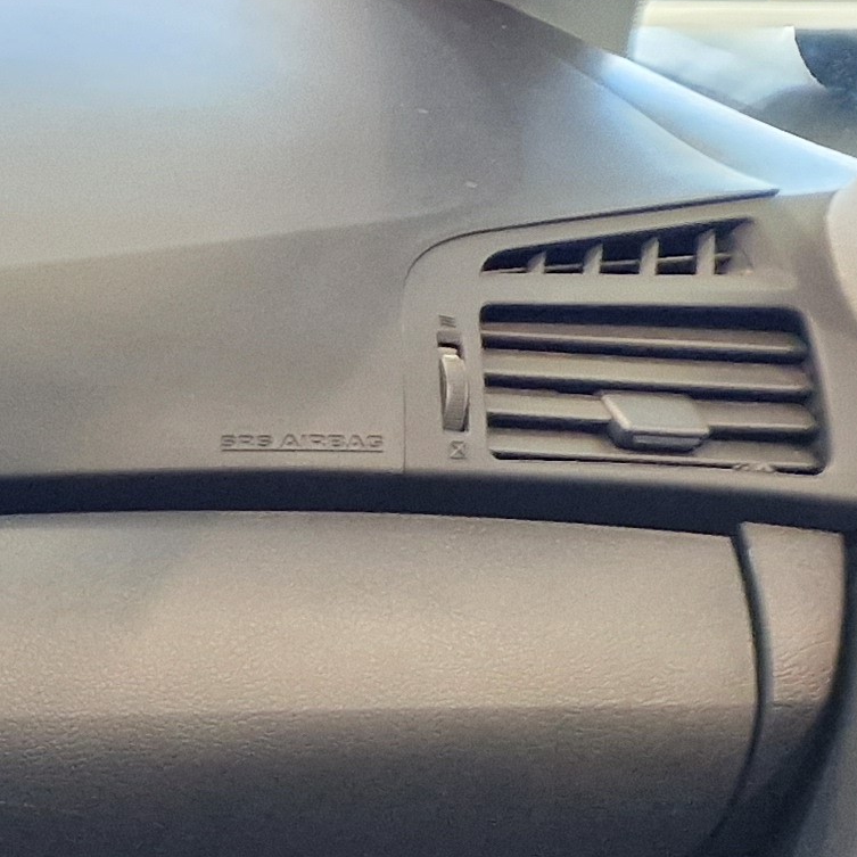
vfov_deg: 14.9
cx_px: -1402
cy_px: 1309
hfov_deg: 11.9
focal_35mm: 108
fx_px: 3025
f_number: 1.8
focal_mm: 5.4
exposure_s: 1/100
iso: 320
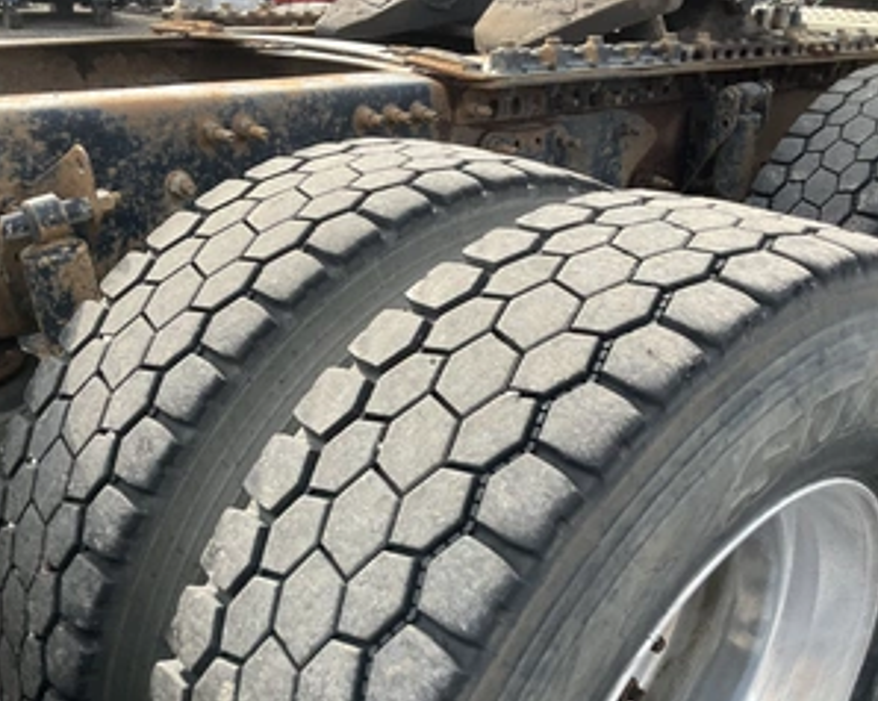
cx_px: 410
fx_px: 987
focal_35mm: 38
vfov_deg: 38.9
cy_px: 439
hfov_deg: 47.9
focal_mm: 3
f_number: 1.8
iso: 25
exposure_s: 1/383
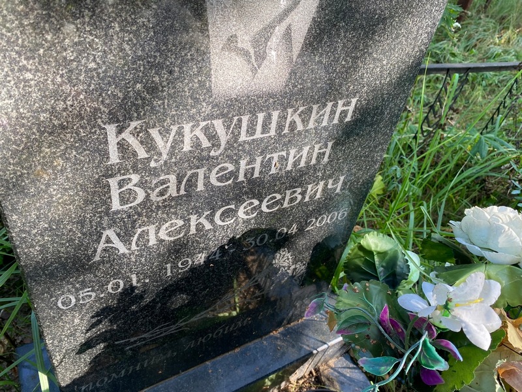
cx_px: 261
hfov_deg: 67.3
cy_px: 196
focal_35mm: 26
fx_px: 392
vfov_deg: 53.1
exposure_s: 1/146
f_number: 1.8
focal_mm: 4.25
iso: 32
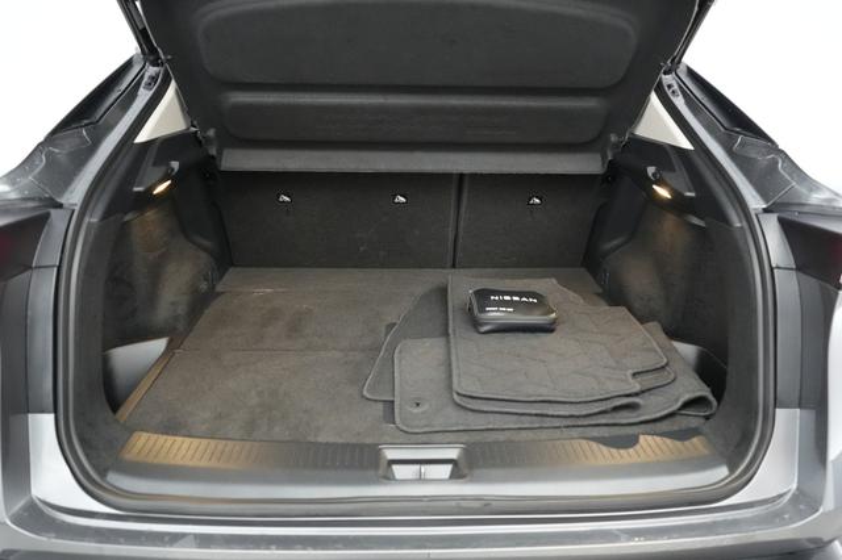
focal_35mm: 27
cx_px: 421
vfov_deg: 47.9
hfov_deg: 67.4
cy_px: 280
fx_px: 631
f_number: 2.8
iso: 10000
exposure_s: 1/160
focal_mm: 27
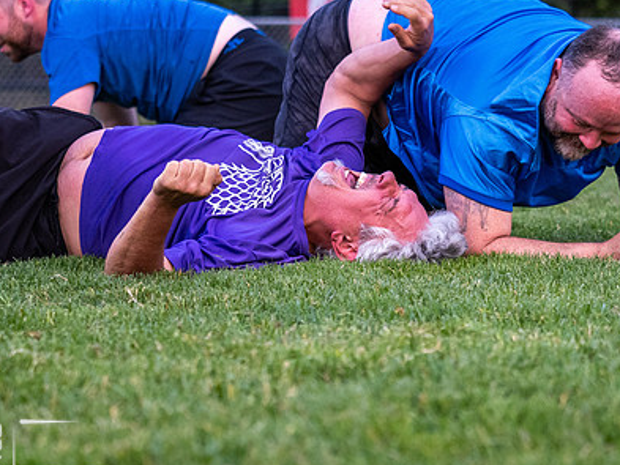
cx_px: 390
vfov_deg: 8.4
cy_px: 248
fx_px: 3171
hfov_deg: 11.2
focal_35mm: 177
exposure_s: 1/500
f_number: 2.8
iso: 1250
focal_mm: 60
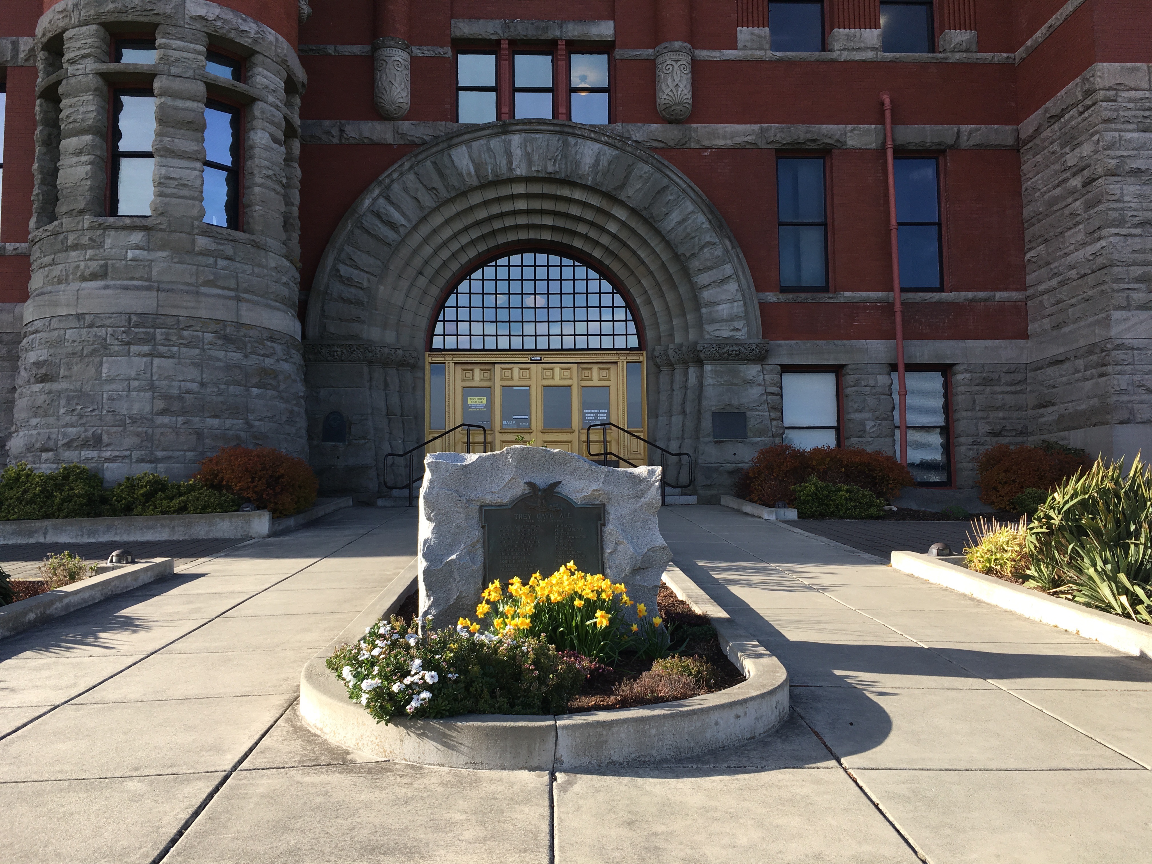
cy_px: 432
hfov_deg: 61.7
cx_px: 576
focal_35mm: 29
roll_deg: +0.5
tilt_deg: +4.6
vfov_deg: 48.2
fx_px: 965
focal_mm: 4.15
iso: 25
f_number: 2.2
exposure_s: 1/601
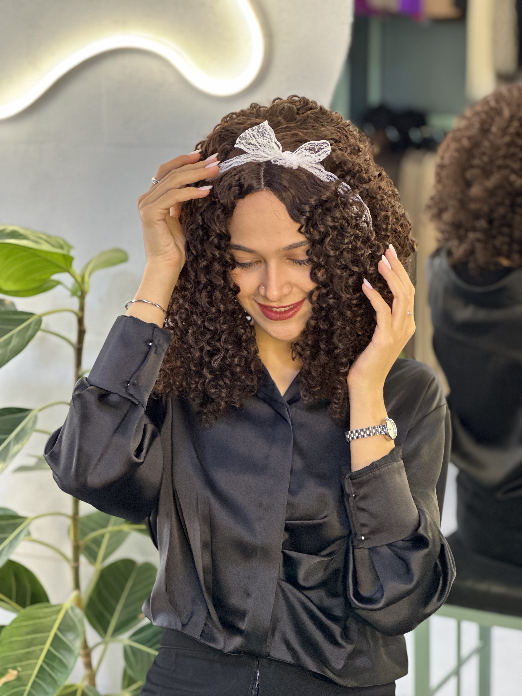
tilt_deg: -9.4
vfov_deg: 25.3
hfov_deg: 19.1
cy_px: 348
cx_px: 261
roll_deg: -0.1
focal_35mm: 77
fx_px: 1548
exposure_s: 1/33
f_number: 2.8
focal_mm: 9
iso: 160
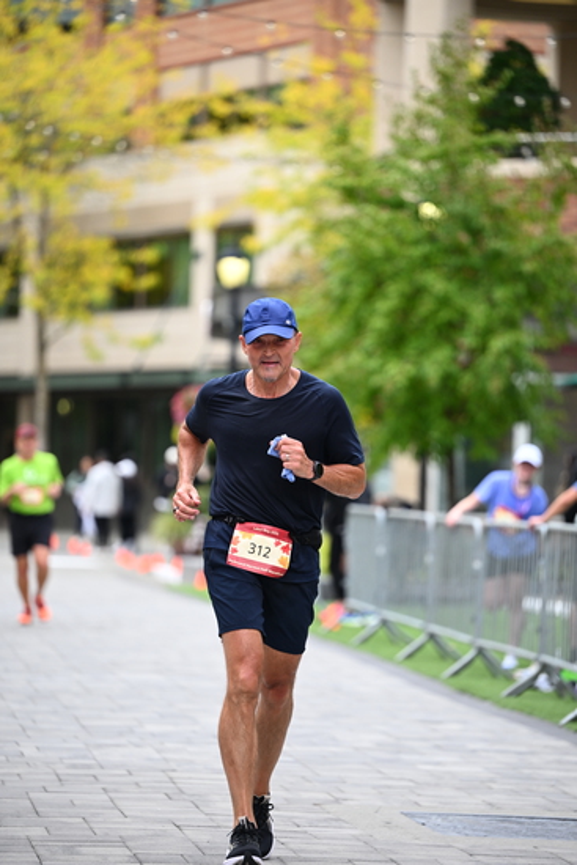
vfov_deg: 13.7
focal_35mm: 150
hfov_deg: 9.2
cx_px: 288
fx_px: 3604
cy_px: 432
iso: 640
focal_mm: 150
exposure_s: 1/2000
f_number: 2.8
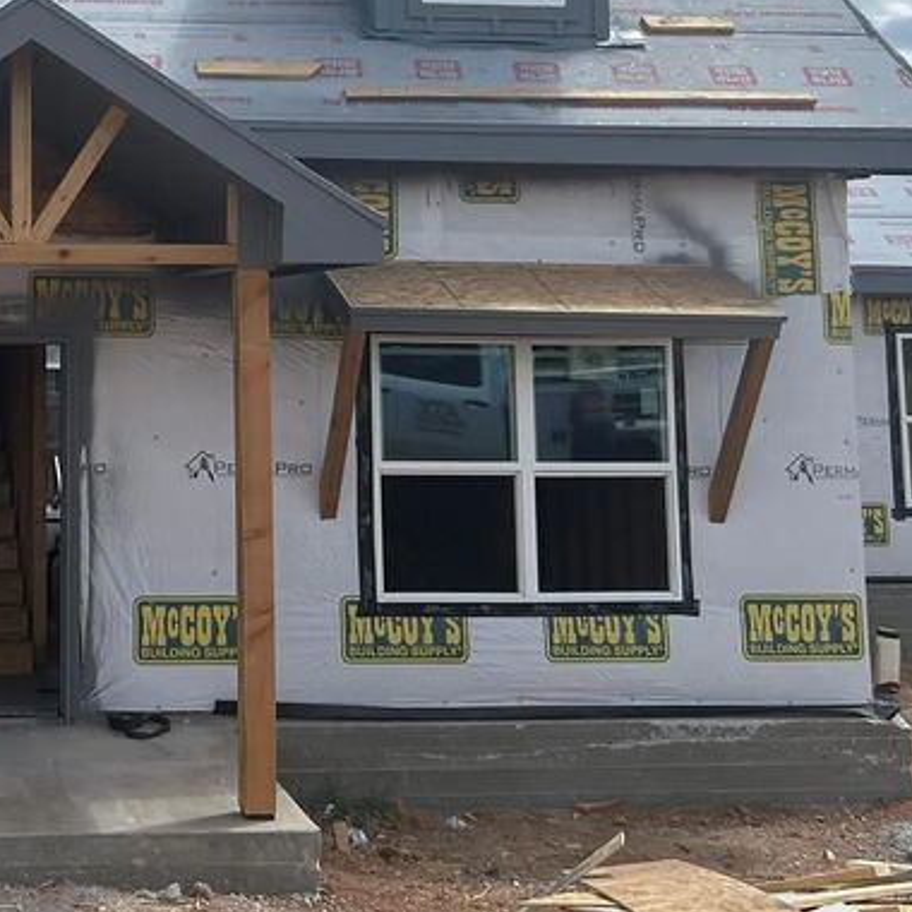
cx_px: -2
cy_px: 67
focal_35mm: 62
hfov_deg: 26.3
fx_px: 1848
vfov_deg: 26.6
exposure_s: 1/5076
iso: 50
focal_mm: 5.7
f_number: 1.5
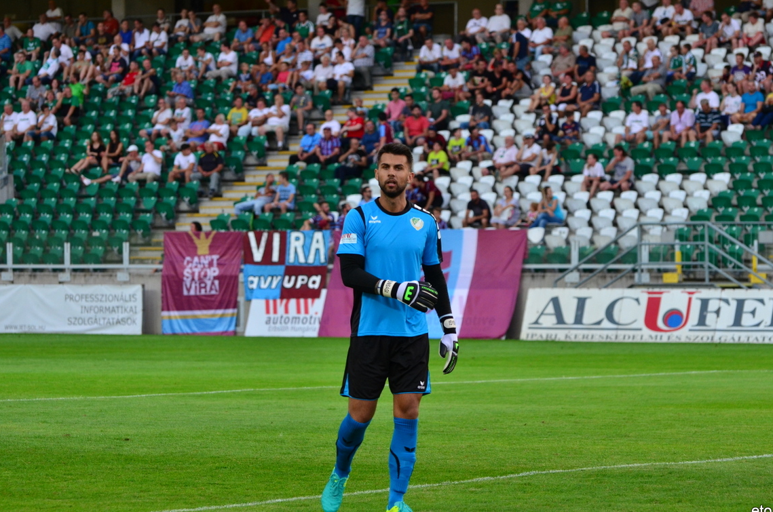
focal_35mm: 177
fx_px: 3794
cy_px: 266
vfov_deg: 7.7
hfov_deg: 11.6
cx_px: 404
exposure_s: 1/400
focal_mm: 112
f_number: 5
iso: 800
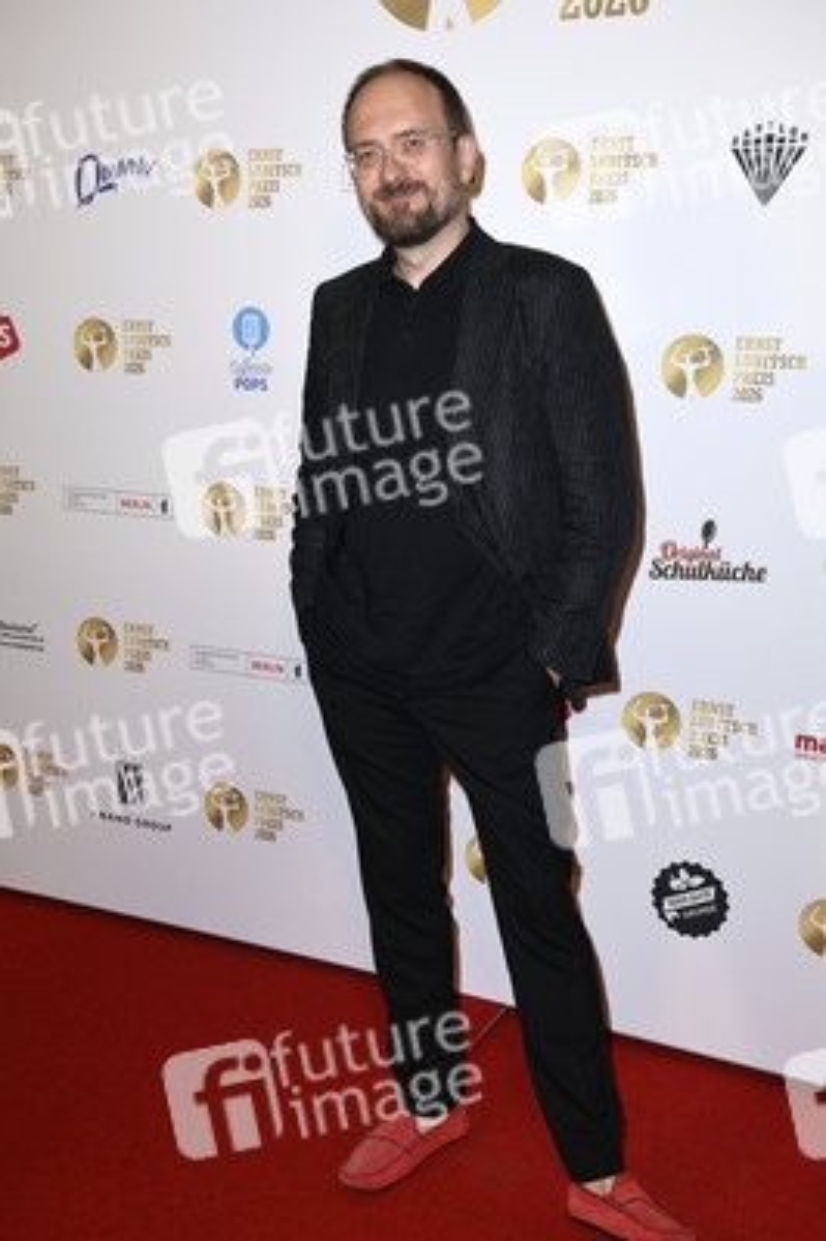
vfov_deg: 46.4
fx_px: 1448
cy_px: 620
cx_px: 413
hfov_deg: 31.8
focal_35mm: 42
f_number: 5.6
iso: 640
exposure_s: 1/200
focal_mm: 42
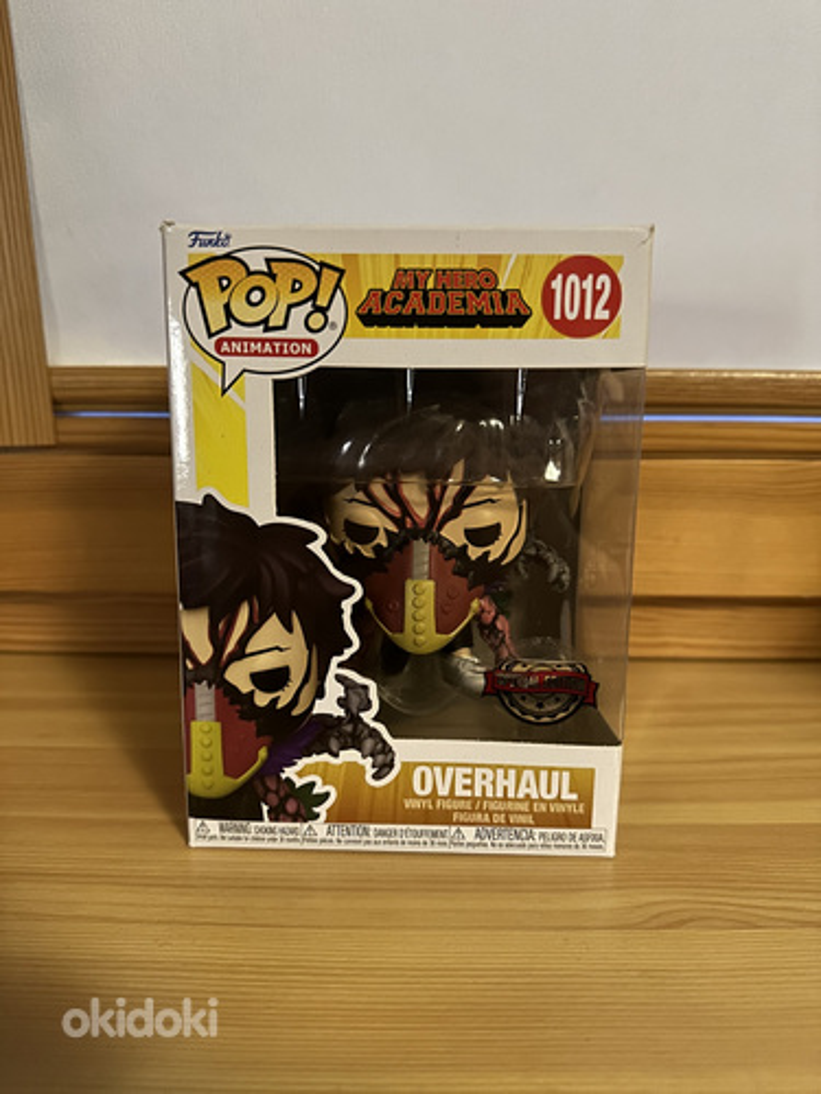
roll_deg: -1.1
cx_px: 410
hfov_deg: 56.8
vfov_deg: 71.6
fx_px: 759
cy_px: 547
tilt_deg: -9.7
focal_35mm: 24
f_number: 1.78
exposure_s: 1/29
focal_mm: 6.86
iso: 1600
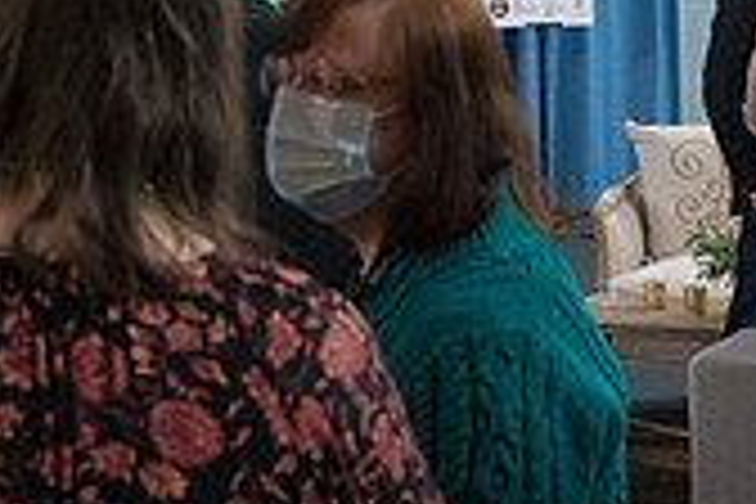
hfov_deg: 12.9
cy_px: -290
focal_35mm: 159
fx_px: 3339
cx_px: 364
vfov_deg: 8.4
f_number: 5.6
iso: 4000
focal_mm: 46
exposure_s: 1/250
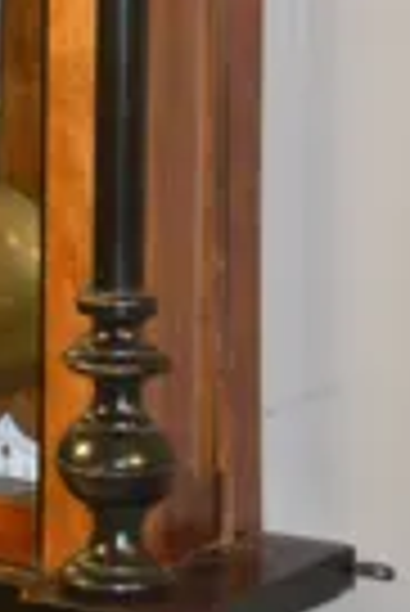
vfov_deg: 9.6
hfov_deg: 6.5
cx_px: 14
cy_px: -171
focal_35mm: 211
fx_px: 3595
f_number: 4.8
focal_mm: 32
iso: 2500
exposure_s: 1/60
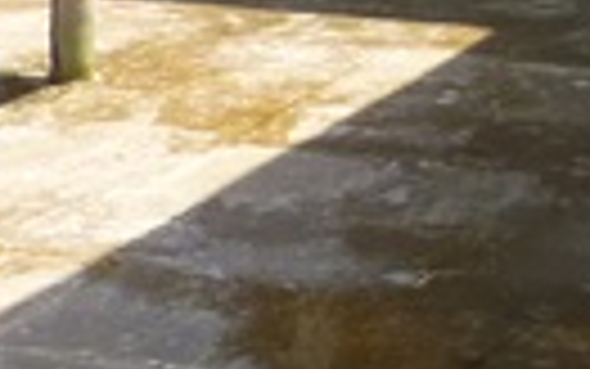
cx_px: 725
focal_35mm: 149
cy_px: -554
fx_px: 2397
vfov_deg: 8.1
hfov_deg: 13.6
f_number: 4
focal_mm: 4.3
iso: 100
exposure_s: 1/200
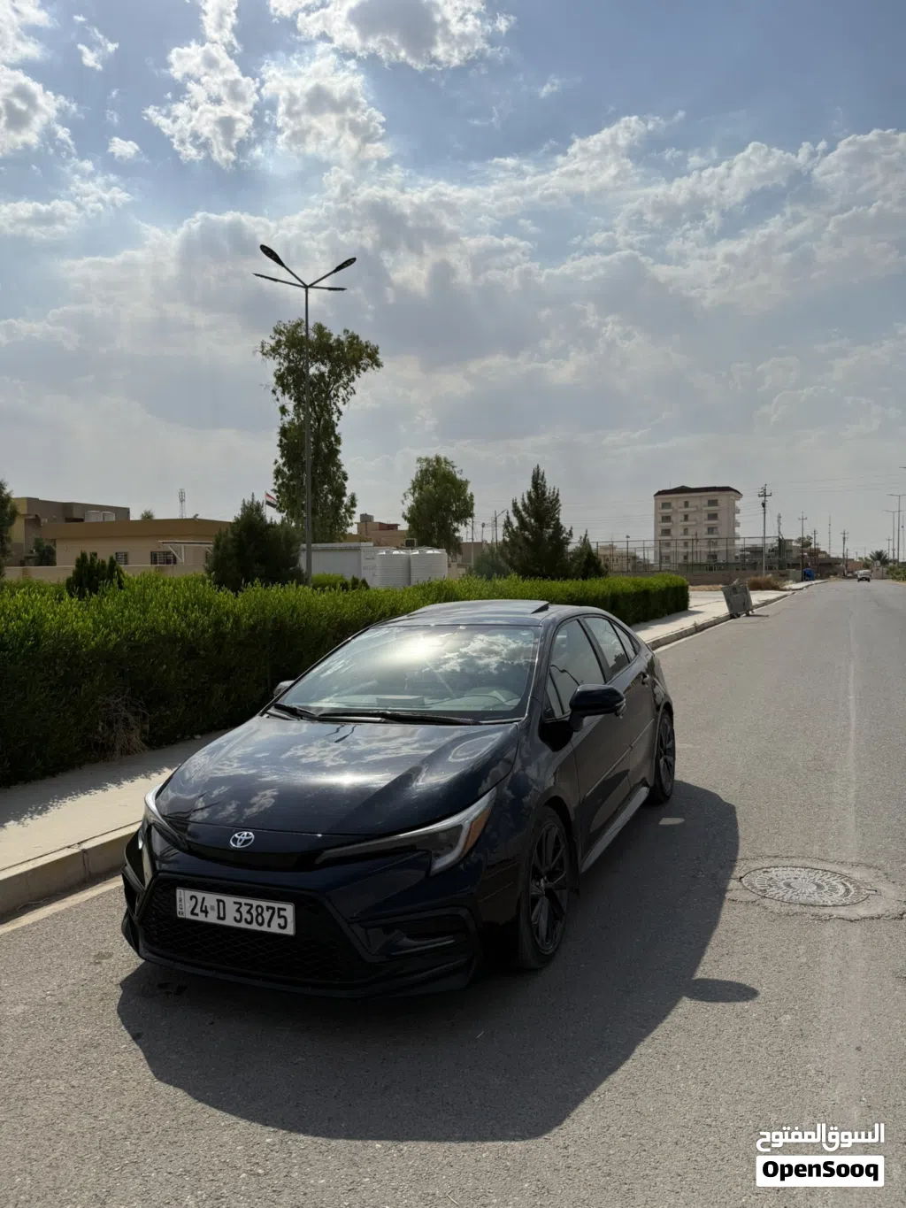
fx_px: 837
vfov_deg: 71.6
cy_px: 604
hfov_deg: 56.8
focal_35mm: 24
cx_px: 453
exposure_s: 1/14286
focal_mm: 6.76
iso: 80
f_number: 1.78
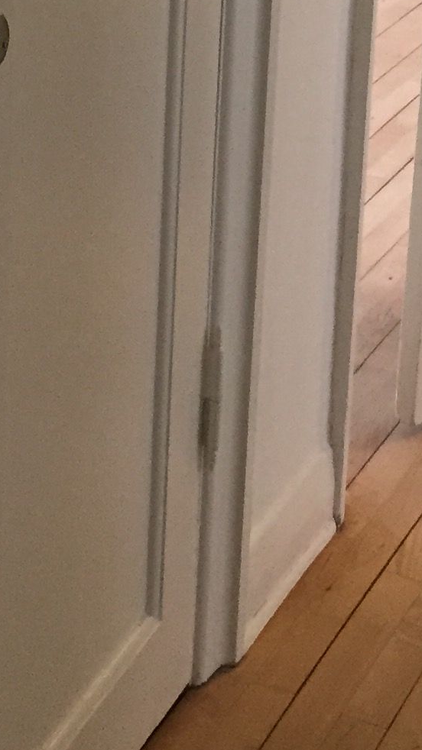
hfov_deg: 11.5
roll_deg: -2.0
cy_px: 4
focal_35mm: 105
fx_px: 2090
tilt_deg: -15.1
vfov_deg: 19.8
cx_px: 186
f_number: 2.2
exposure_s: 1/24
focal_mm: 4.15
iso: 250
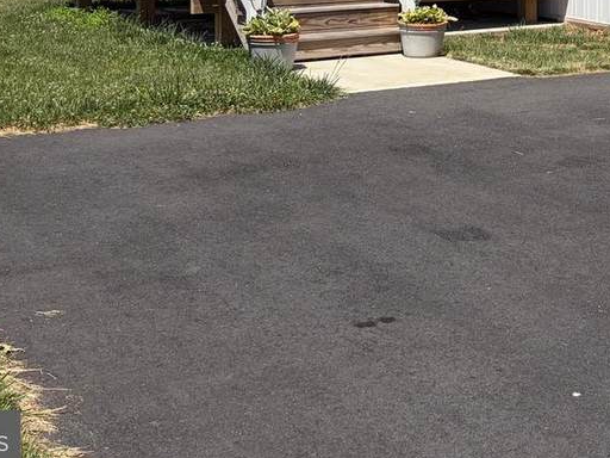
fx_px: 1145
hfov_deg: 28.2
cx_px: 597
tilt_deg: +1.4
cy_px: -101
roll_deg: +0.3
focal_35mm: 65
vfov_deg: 21.0
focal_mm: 5.96
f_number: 1.6
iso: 64
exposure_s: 1/6329
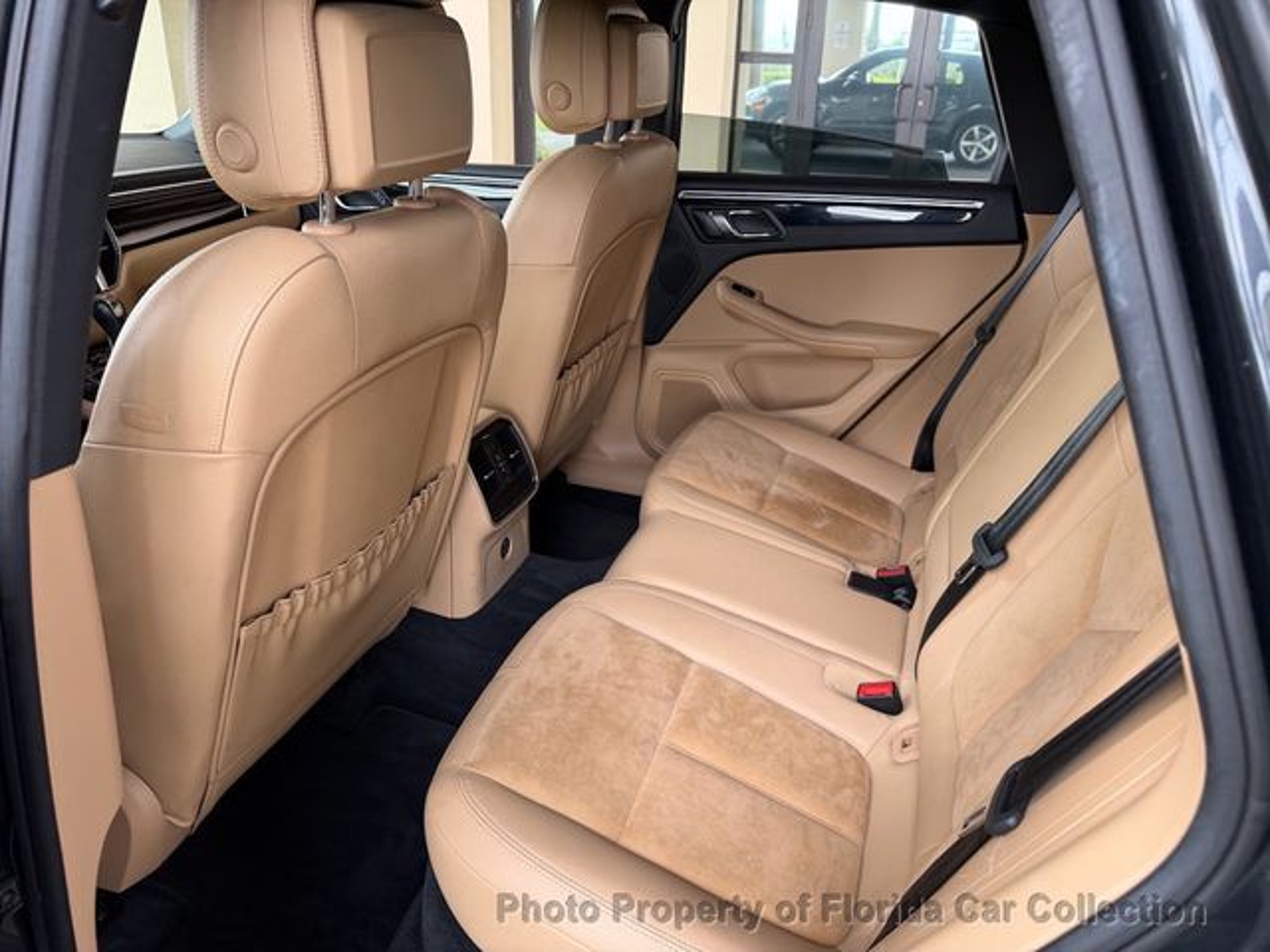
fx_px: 881
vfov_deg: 56.8
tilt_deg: -24.6
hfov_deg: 71.6
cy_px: 476
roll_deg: -4.7
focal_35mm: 24
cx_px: 635
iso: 80
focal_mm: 6.76
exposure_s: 1/127
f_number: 1.78
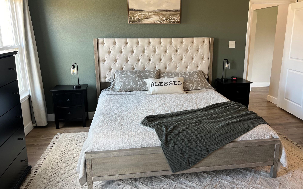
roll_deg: +0.9
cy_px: 85
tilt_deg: -11.5
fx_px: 231
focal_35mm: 28
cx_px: 153
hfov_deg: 66.5
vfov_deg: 44.5
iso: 80
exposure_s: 1/60
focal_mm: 5.7
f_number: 1.5
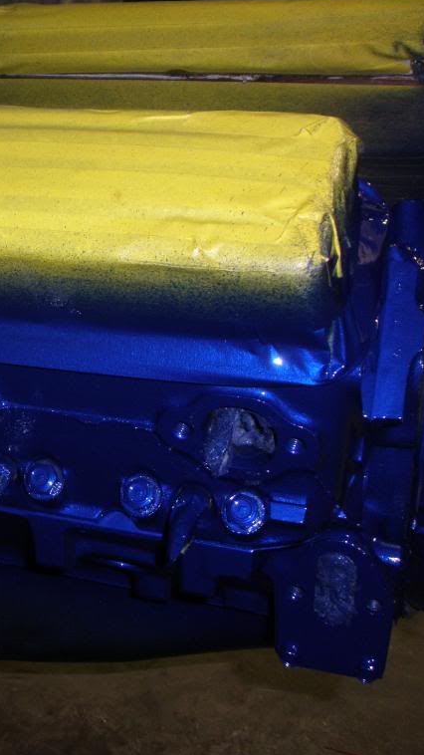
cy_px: 375
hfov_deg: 21.4
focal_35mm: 53
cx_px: -52
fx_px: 1060
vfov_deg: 39.2
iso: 160
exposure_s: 1/30
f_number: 3.5
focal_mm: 6.3
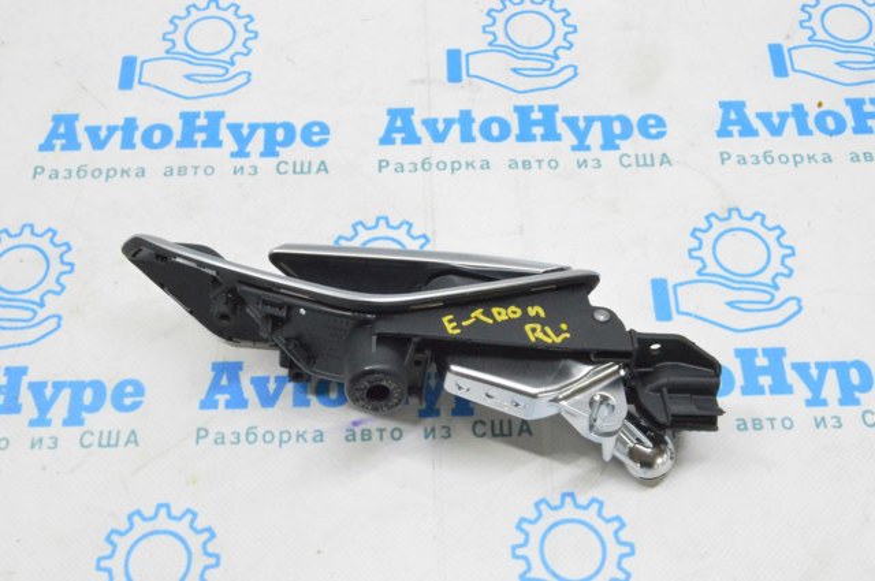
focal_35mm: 46
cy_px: 290
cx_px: 438
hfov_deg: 42.4
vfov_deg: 28.9
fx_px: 1129
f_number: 20
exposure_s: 1/15
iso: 6400
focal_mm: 31
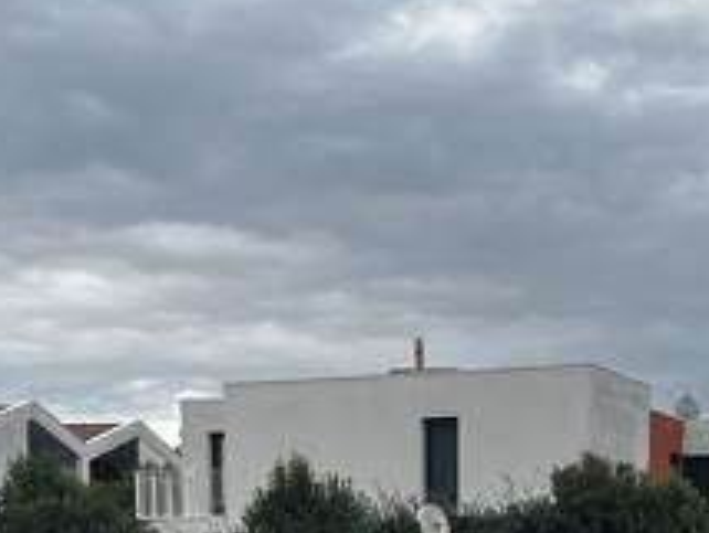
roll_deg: +1.2
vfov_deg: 14.1
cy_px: 844
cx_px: 510
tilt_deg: -5.6
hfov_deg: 20.1
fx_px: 1989
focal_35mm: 97
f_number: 1.6
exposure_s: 1/1404
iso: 50
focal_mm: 5.1
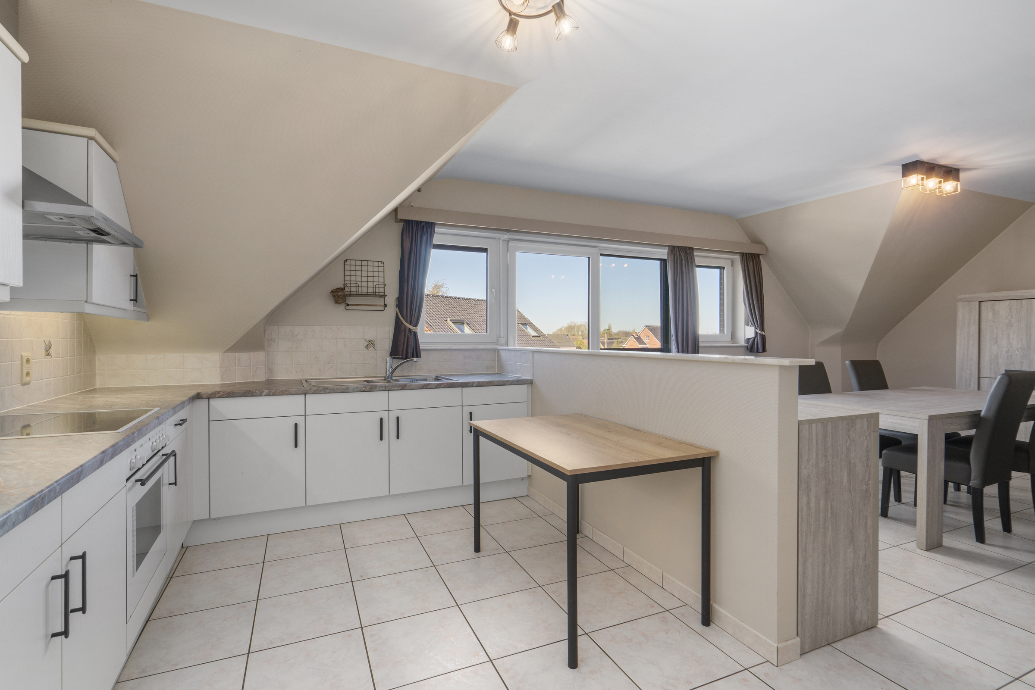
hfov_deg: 96.7
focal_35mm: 16
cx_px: 518
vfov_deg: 73.8
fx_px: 460
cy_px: 345
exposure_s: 1/2
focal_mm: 16
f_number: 11
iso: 250
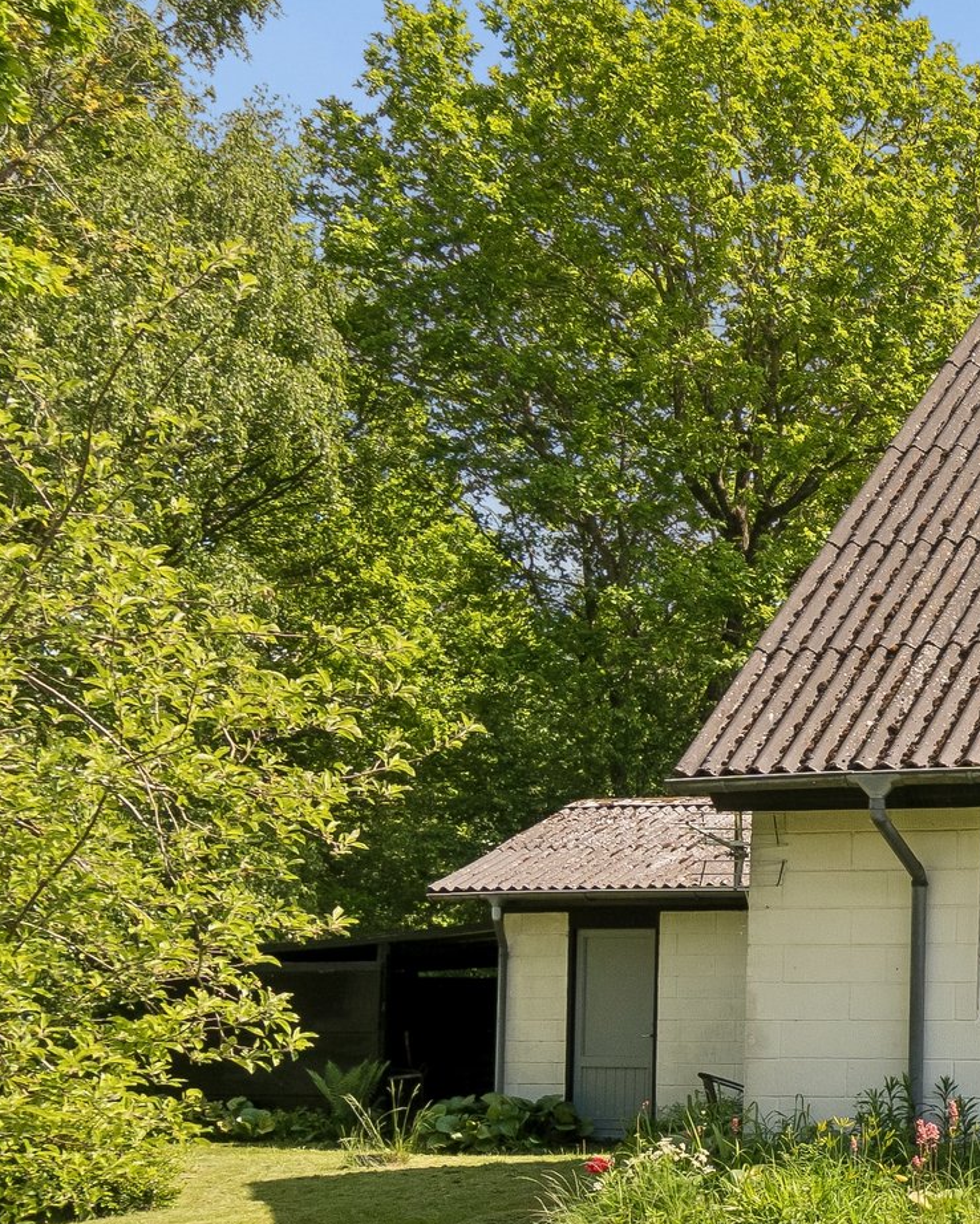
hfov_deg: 21.7
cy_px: 924
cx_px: 1438
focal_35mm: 60
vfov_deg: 31.1
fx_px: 2157
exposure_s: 1/320
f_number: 8
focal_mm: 13
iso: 200
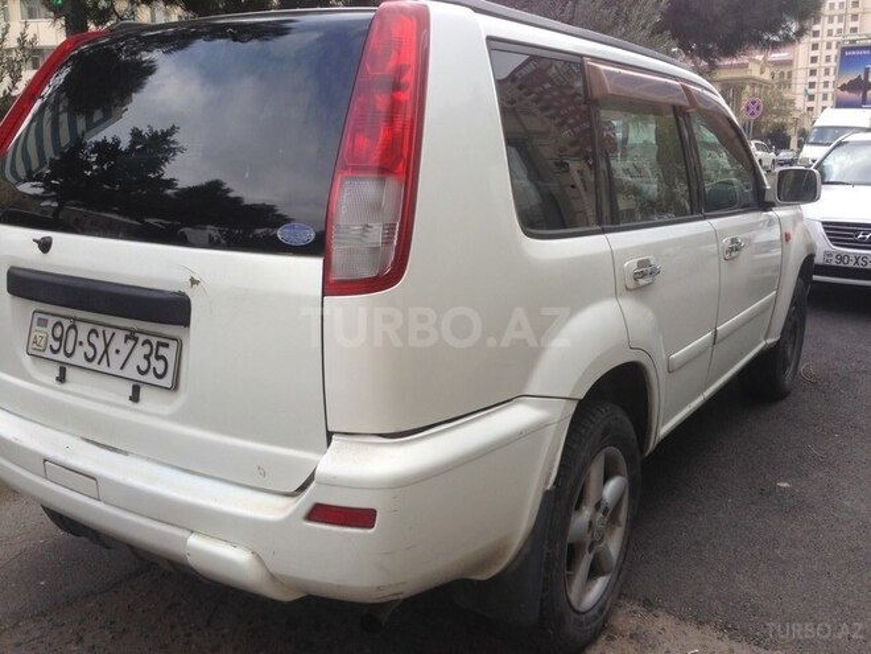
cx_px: 436
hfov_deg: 55.4
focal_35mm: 33
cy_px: 327
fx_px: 830
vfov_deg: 42.9
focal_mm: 4.12
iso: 50
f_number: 2.4
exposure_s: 1/330
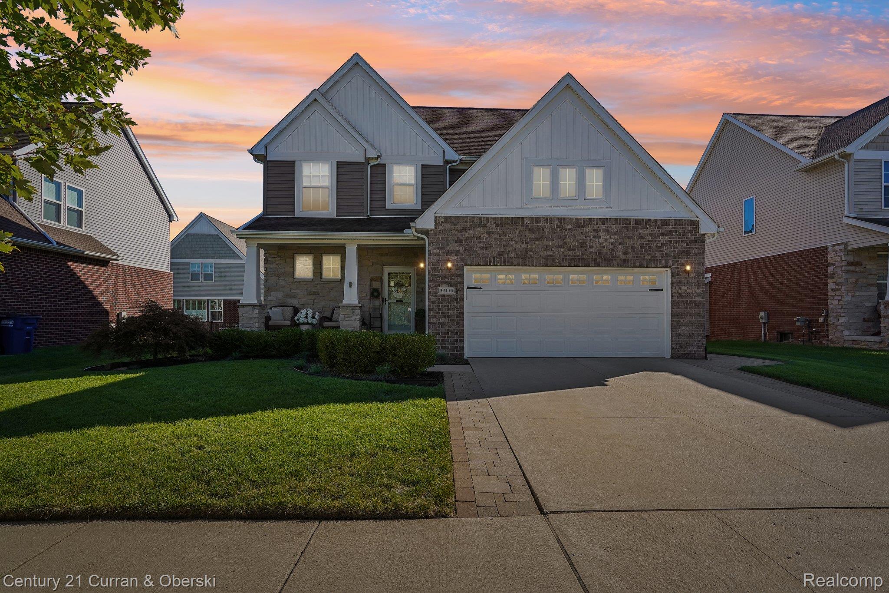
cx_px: 444
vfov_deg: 64.5
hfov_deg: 86.9
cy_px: 296
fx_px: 469
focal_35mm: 19
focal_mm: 19
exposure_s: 1/320
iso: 250
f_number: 8
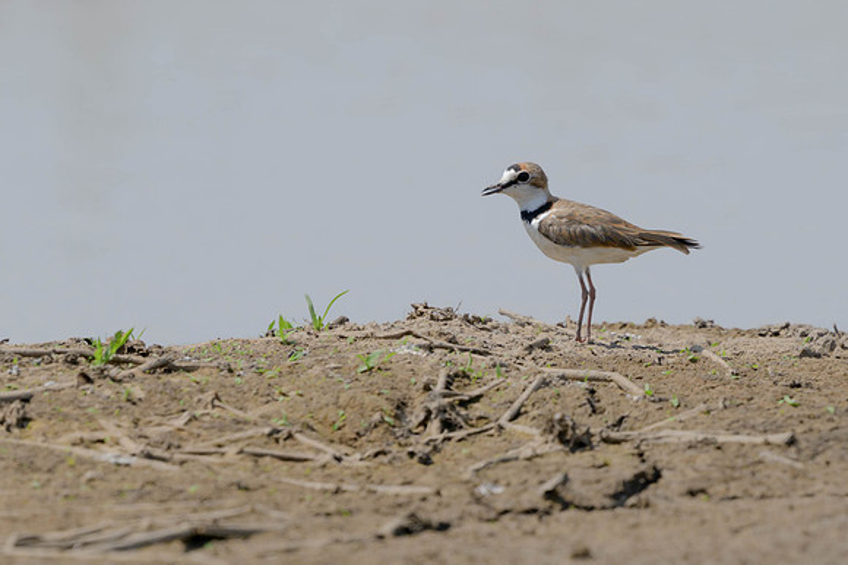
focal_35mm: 1133
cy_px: 324
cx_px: 448
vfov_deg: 1.2
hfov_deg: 1.8
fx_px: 26675
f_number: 5.6
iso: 280
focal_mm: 560
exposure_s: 1/2500
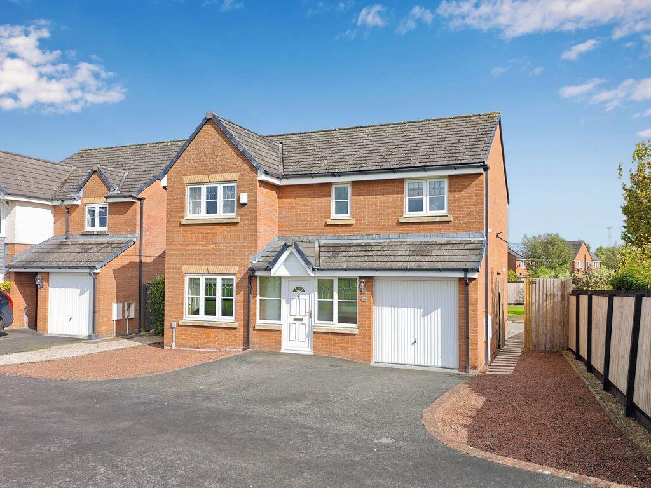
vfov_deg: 58.9
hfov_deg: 73.9
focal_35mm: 23
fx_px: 433
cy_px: 244
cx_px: 326
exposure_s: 1/1226
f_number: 2
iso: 50
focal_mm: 8.72
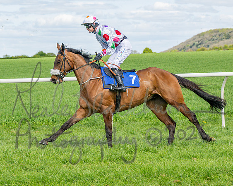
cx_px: 68
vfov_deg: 10.4
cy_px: 100
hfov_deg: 12.9
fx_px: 1027
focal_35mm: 149
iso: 400
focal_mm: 75
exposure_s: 1/3200
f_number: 4
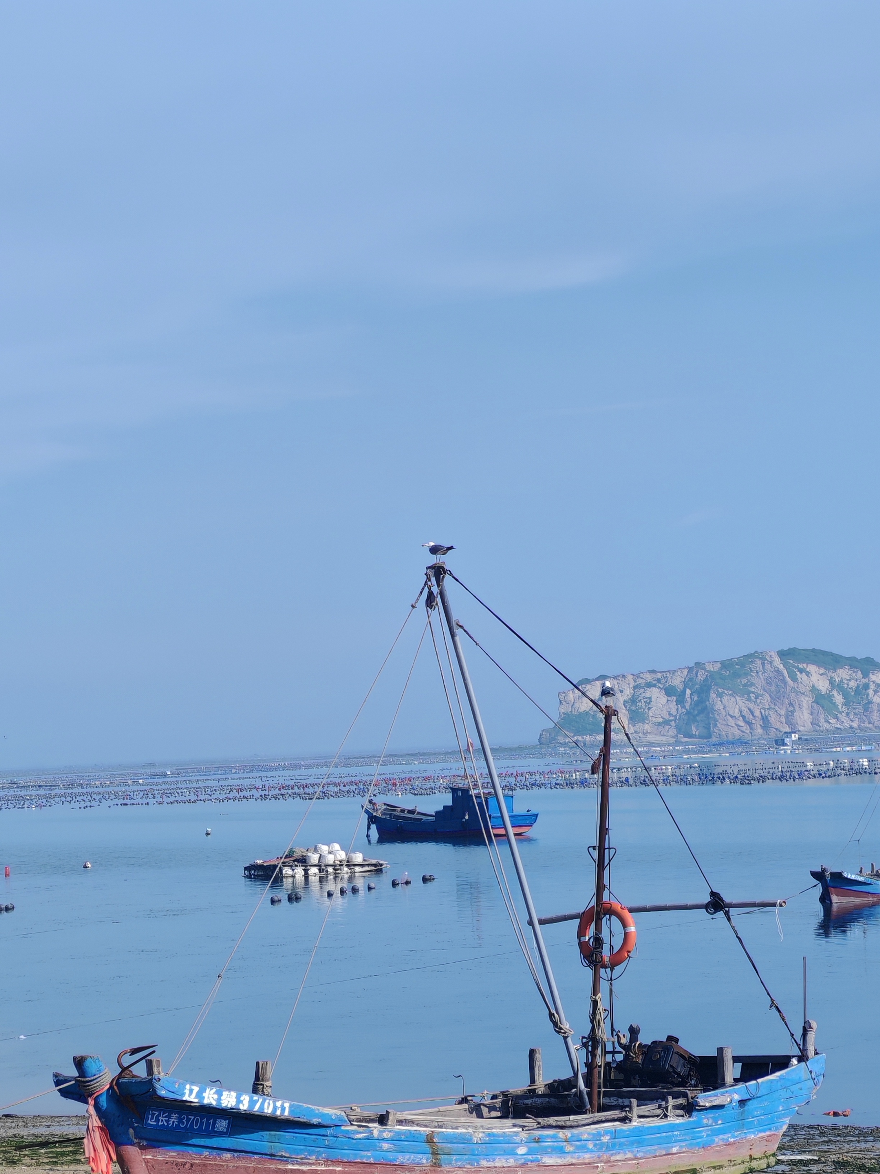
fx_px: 3390
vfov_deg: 19.6
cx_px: 440
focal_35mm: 100
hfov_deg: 14.8
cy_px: 587
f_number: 2.4
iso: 50
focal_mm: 8.67
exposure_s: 1/440
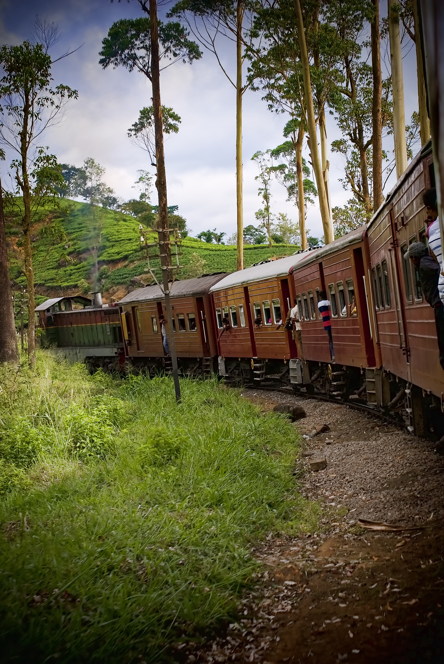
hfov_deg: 16.6
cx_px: 222
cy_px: 332
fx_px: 1522
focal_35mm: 82
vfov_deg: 24.6
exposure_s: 1/125
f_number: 9
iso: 100
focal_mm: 55
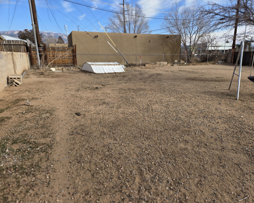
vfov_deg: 58.8
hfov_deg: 70.2
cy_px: 102
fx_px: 180
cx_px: 135
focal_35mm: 24
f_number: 1.8
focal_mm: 5.4
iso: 25
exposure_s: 1/1205
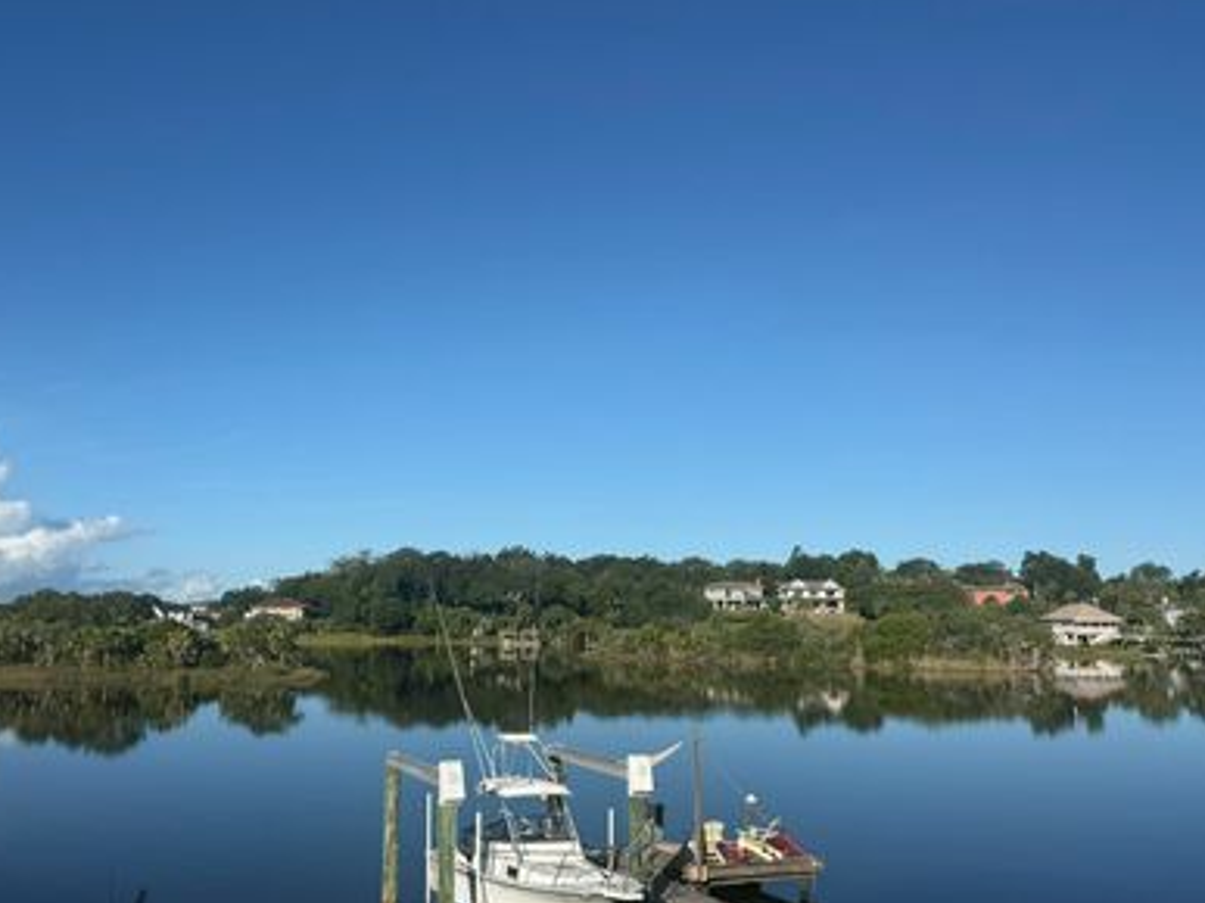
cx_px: 461
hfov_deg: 57.7
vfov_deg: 45.3
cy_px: 503
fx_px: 1079
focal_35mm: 31
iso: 80
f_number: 1.78
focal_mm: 6.76
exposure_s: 1/6711
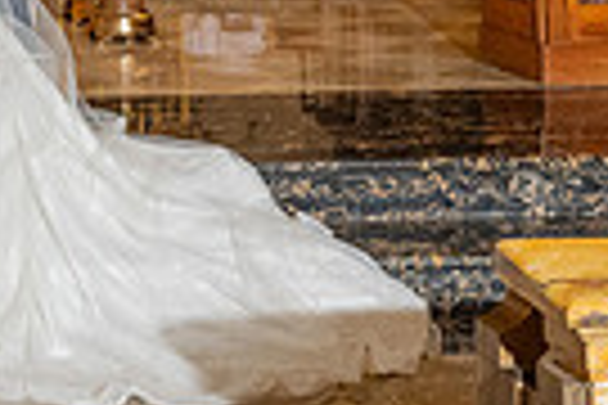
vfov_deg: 12.5
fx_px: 1739
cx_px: -248
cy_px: -250
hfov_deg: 18.1
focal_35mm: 103
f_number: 6.3
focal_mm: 24
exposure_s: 1/200
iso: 2000
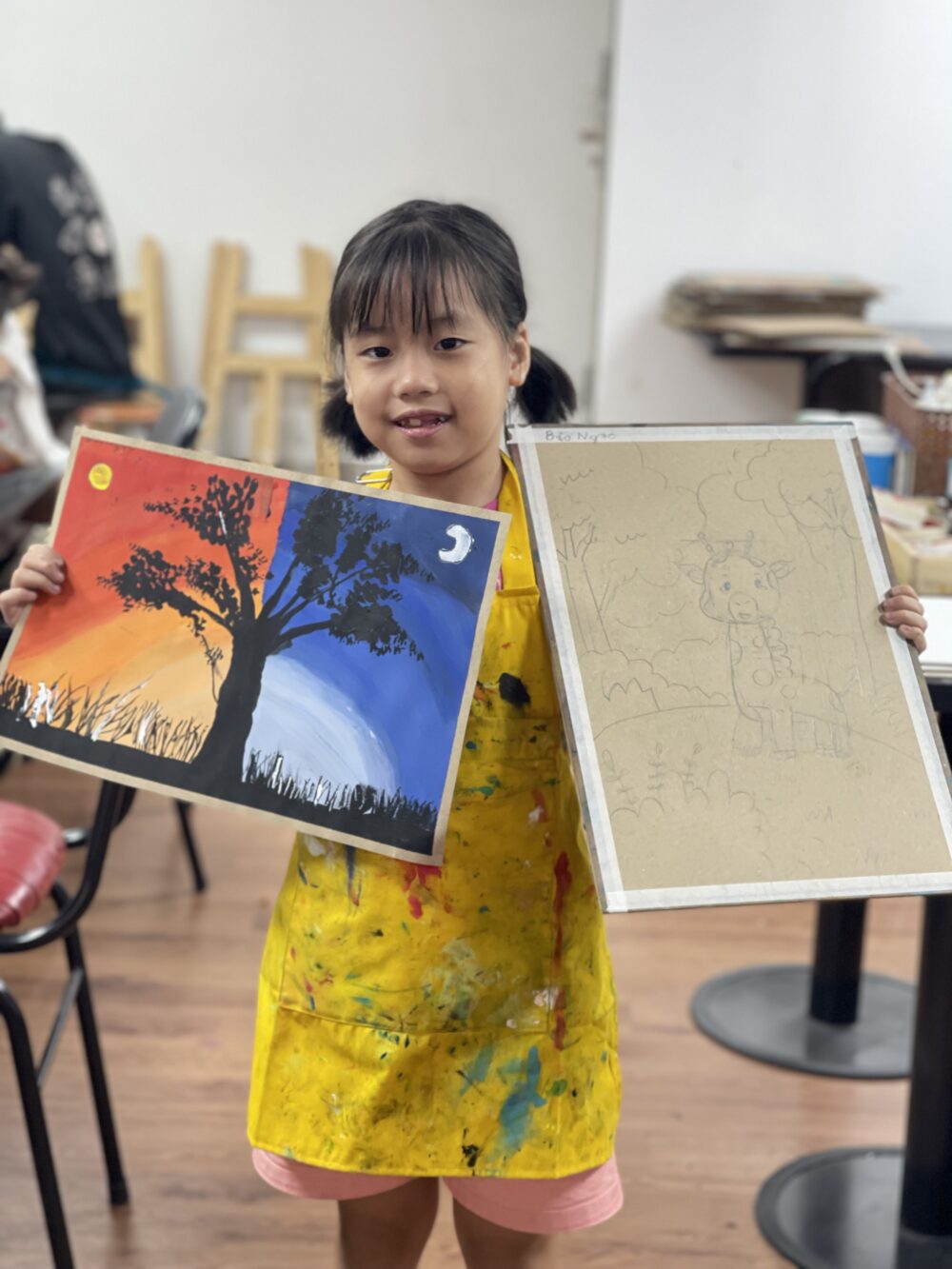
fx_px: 2346
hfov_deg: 22.9
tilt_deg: -13.2
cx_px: 476
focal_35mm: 64
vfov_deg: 30.3
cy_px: 634
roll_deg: -2.4
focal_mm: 7.5
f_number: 2.2
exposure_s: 1/50
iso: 125
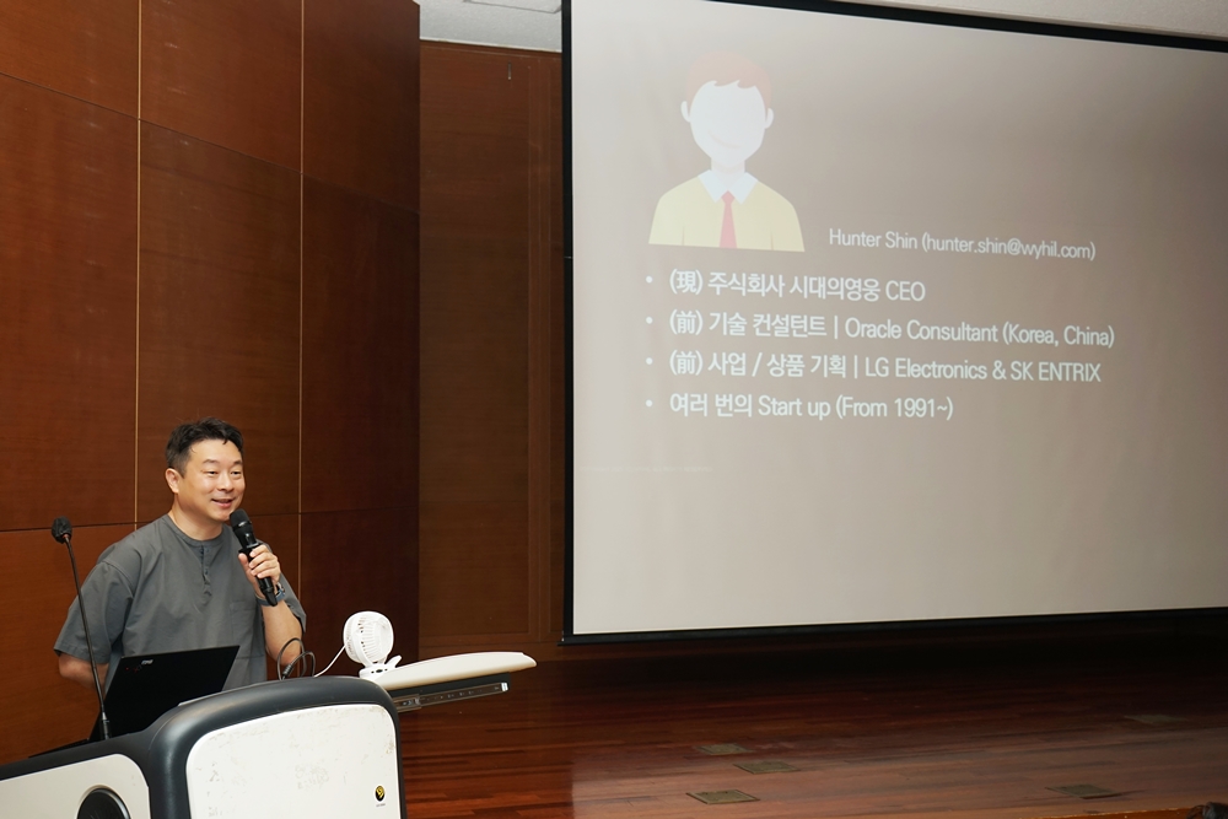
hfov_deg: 44.5
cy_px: 410
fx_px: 1501
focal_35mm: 44
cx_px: 614
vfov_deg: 30.5
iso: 400
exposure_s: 1/80
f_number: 6.3
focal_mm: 44
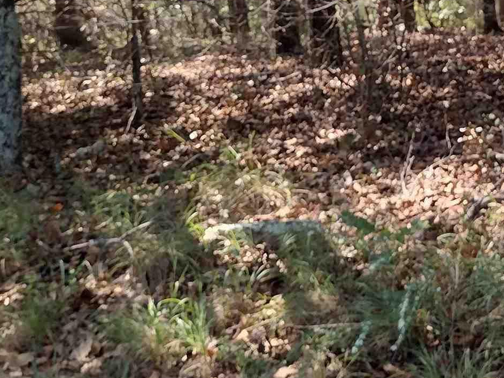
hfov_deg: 21.9
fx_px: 1281
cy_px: -136
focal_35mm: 88
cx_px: 424
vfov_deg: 15.8
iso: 100
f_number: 1.7
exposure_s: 1/528
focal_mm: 4.71
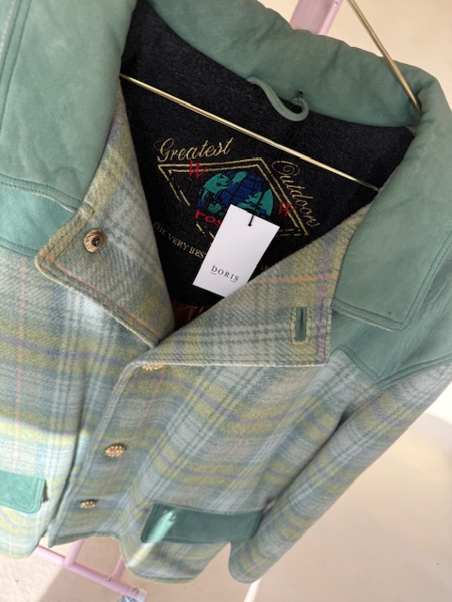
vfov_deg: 71.6
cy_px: 301
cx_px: 226
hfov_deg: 56.8
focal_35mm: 24
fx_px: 418
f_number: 1.78
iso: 100
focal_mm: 6.76
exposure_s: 1/423
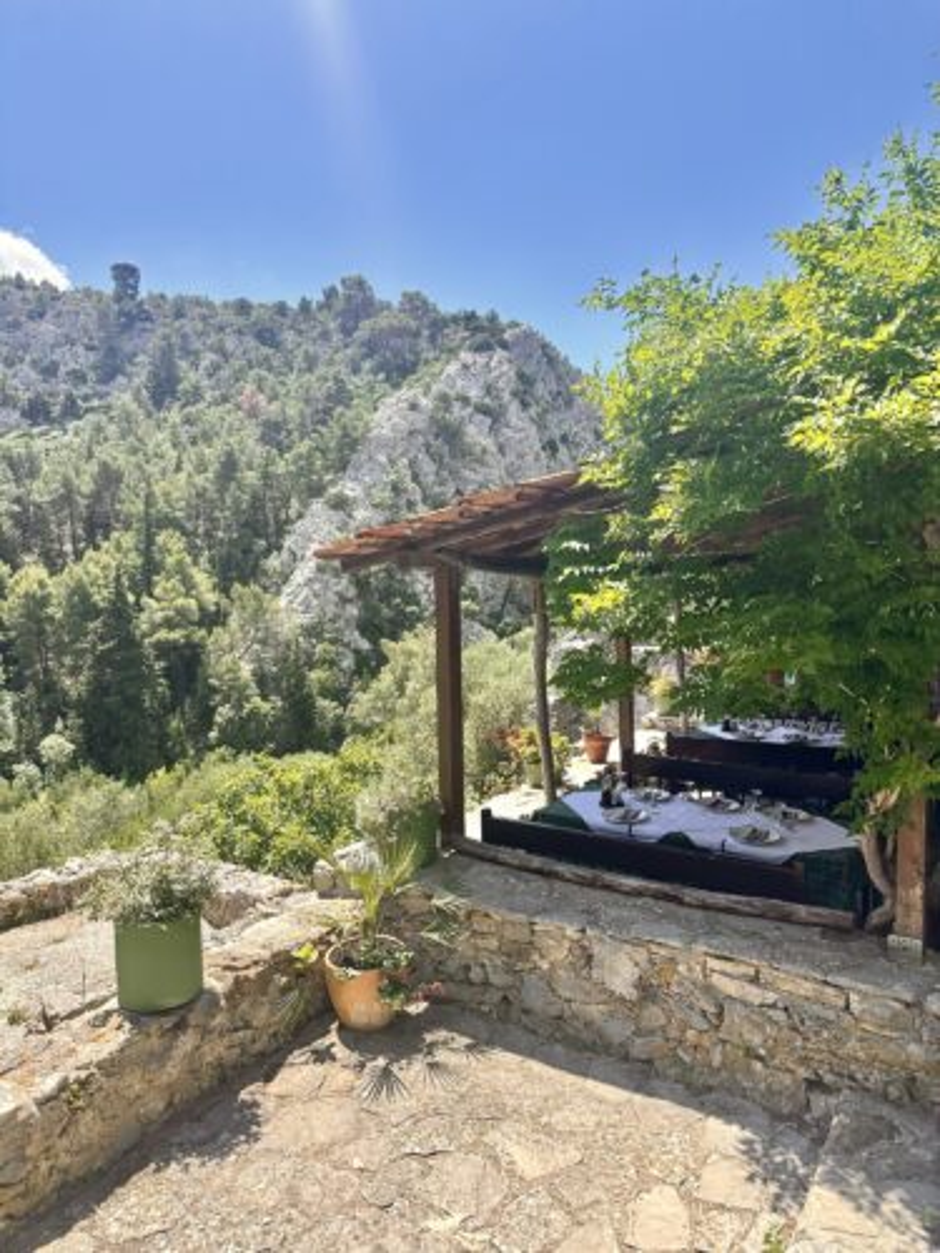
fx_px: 869
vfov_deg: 71.6
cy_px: 626
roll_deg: +2.6
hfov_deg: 56.8
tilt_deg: -3.2
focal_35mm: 24
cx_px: 470
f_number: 1.78
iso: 80
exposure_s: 1/3058
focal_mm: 6.86
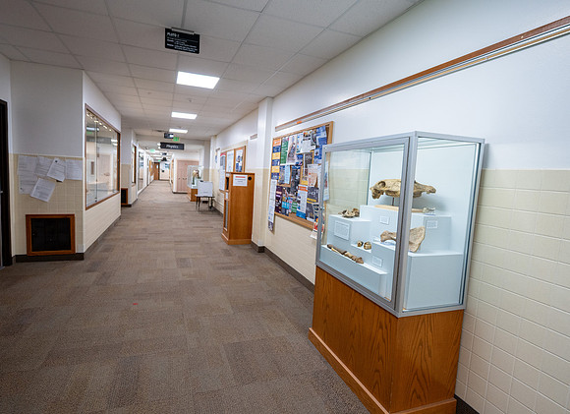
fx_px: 293
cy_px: 207
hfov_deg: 88.2
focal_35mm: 18
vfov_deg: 70.4
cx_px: 260
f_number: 4
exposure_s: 1/160
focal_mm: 17
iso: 800
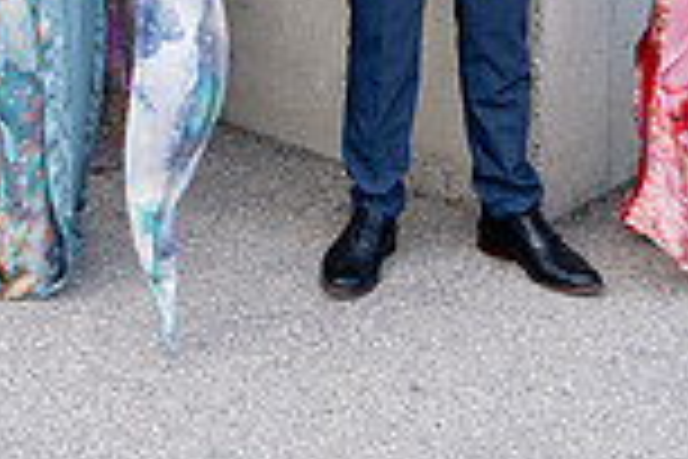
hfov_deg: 20.8
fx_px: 1739
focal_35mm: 91
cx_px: -153
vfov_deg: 14.0
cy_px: -241
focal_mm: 24
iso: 800
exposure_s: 1/1250
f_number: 2.8
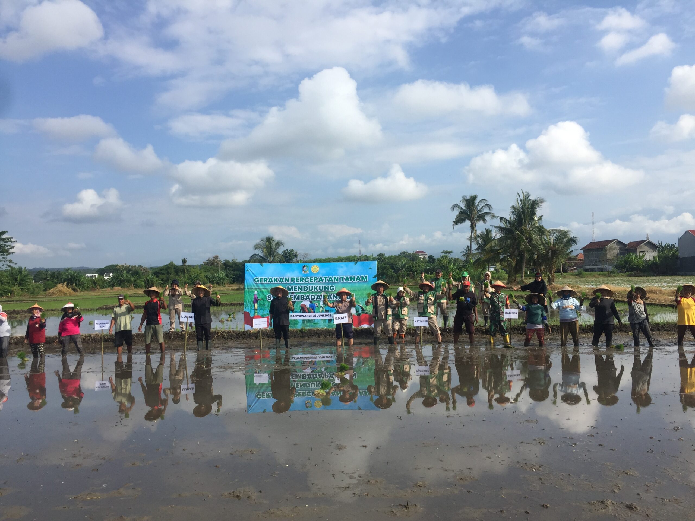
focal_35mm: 29
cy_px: 260
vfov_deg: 48.2
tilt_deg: +1.4
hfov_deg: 61.7
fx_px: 582
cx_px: 348
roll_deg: +0.3
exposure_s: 1/2083
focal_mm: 4.15
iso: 32
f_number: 2.2
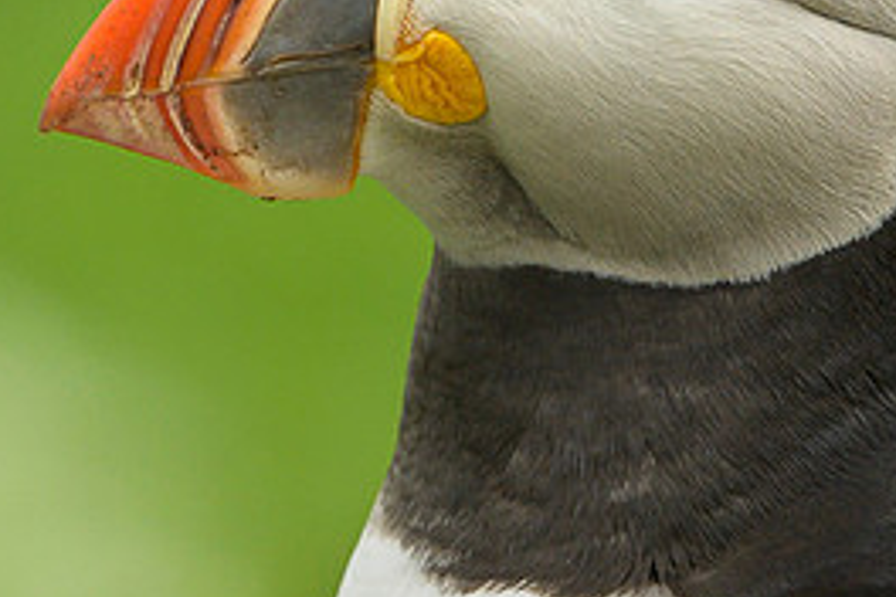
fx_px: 51192
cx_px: 484
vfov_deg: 0.7
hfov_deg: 1.0
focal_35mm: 2057
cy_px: 10
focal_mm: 500
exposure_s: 1/400
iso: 800
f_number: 6.3
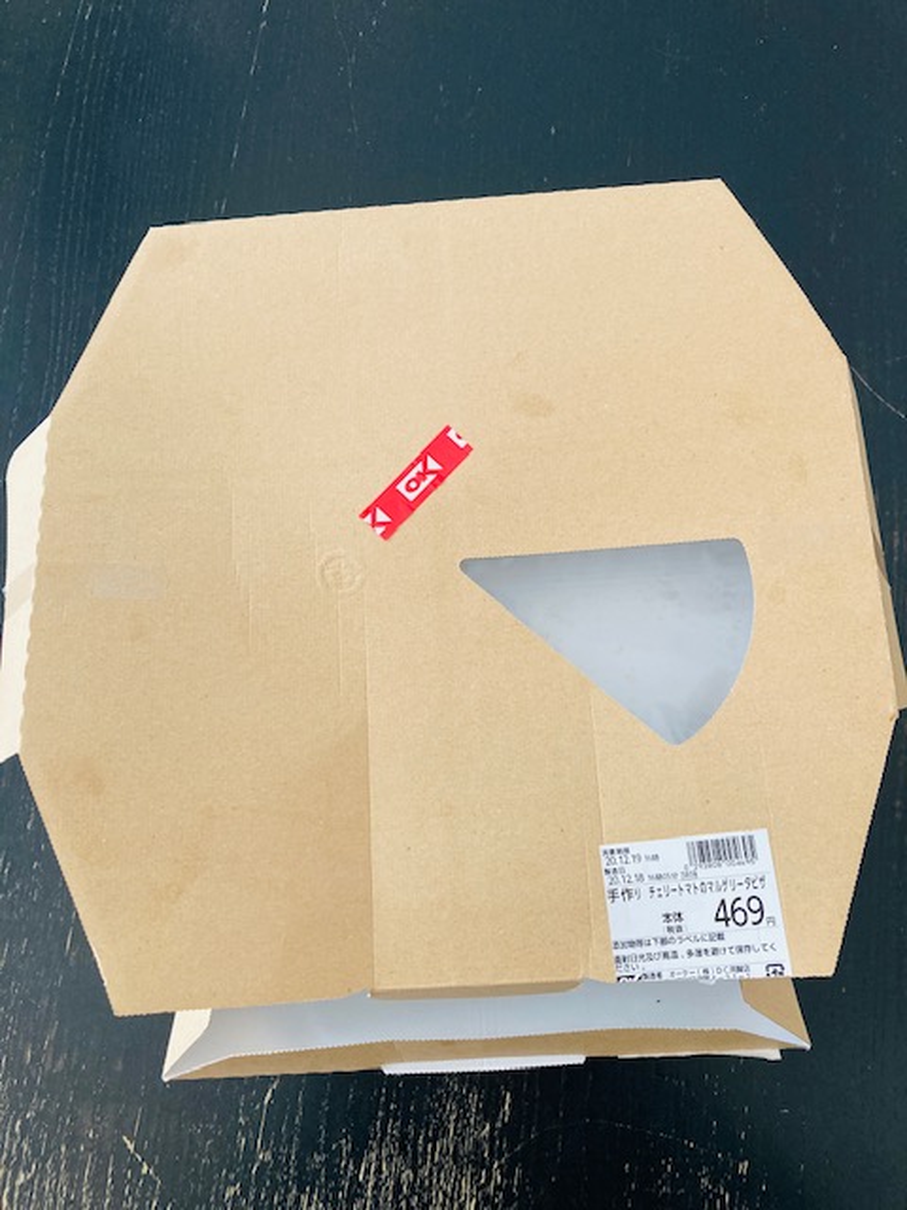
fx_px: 978
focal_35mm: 28
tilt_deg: -77.6
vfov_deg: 63.4
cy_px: 605
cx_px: 454
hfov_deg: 49.7
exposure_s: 1/50
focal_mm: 3.99
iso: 100
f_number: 1.8
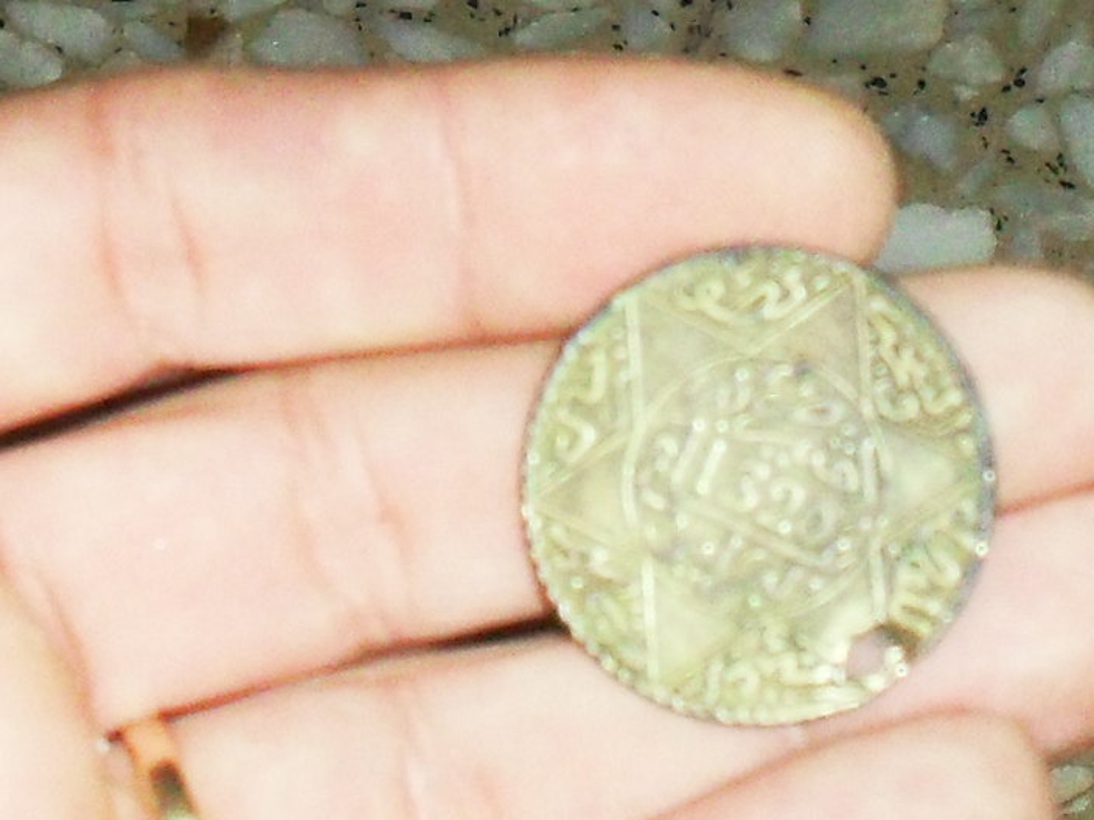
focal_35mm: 35
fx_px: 1106
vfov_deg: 40.7
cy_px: 410
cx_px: 547
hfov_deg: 52.6
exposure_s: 1/45
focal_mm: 6.3
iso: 200
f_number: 3.2
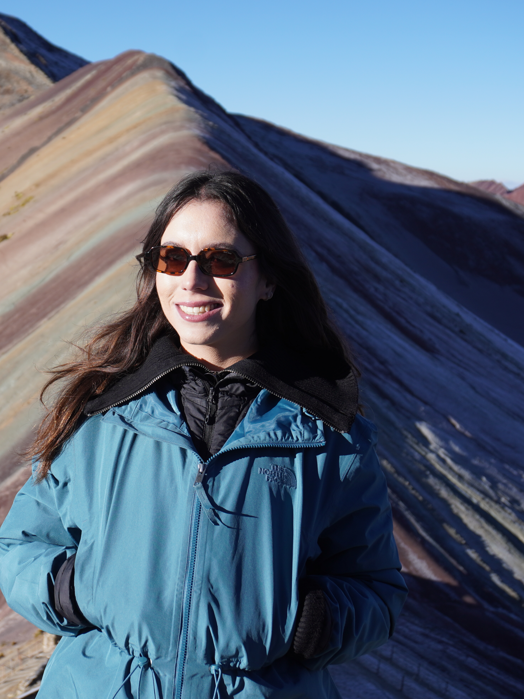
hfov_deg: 22.9
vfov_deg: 30.4
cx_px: 157
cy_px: 351
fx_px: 1286
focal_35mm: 64
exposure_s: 1/400
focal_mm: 29
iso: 100
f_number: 5.6
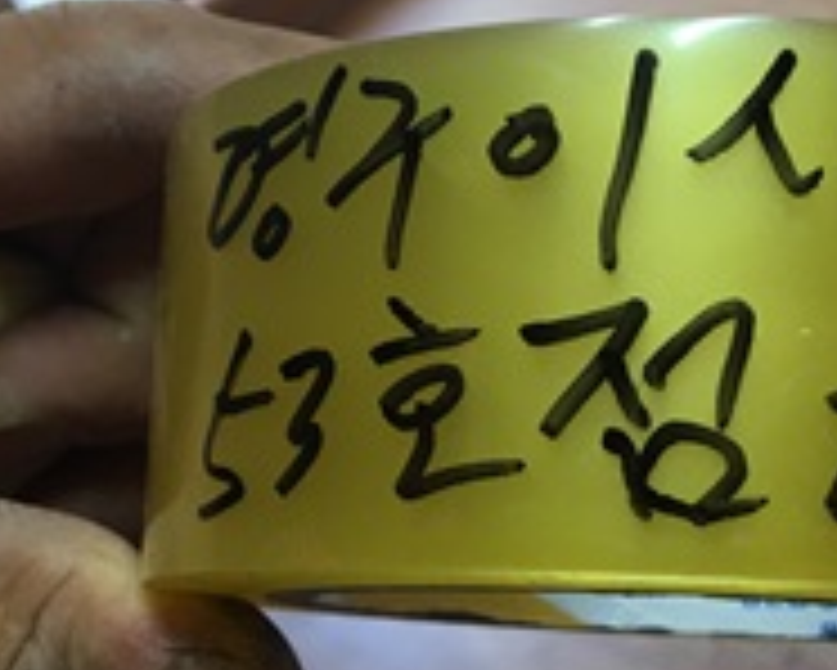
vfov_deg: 18.1
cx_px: 464
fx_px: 2107
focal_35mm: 85
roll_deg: +21.6
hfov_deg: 22.5
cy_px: 423
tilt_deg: -39.6
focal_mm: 4.15
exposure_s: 1/40
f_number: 2.2
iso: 25
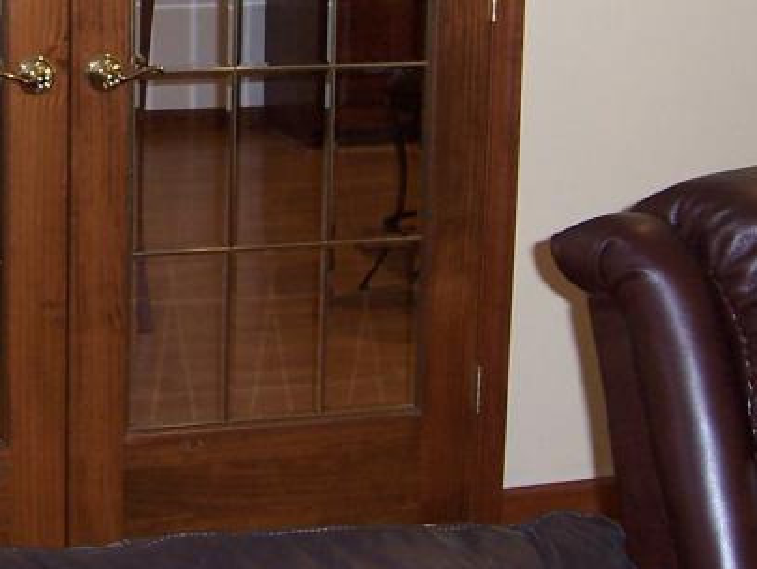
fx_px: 1991
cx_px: 73
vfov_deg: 16.0
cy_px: 15
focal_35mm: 91
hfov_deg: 21.1
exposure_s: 1/60
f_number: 3
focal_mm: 6
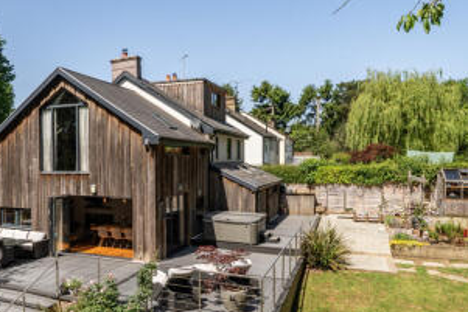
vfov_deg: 43.5
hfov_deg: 58.4
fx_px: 390
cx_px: 112
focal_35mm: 30
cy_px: 181
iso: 400
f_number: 8
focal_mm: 13
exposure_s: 1/800
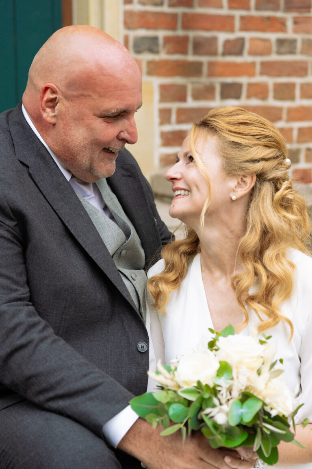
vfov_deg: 28.8
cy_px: 234
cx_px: 156
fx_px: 910
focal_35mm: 70
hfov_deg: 19.5
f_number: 4
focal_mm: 70
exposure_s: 1/200
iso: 400
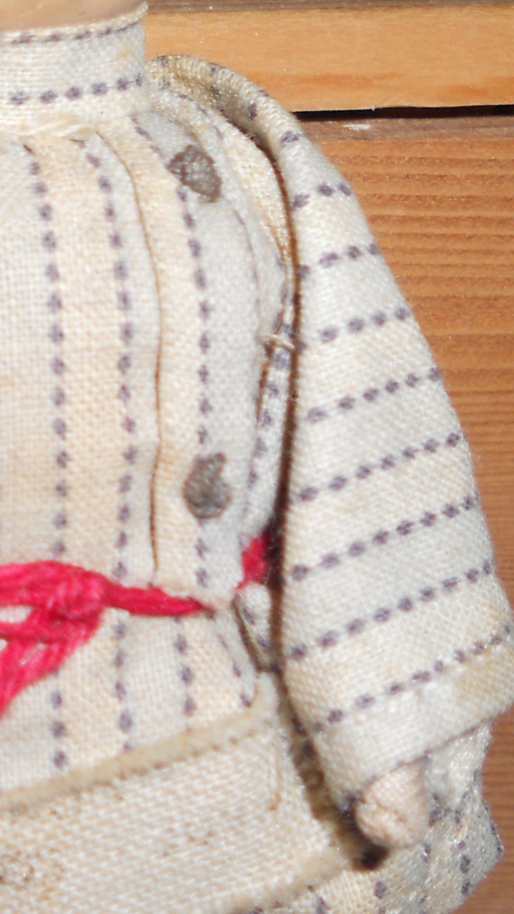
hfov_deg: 13.3
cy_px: 225
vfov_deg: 25.3
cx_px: -380
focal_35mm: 83
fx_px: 2011
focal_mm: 5.8
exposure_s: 1/25
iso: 80
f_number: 8.8
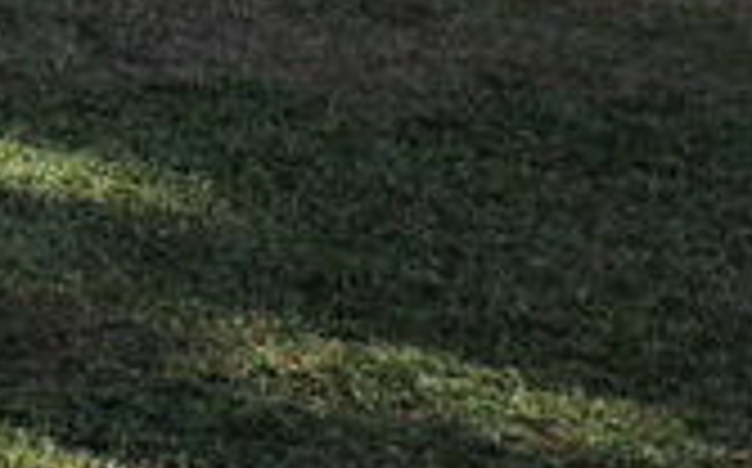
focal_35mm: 260
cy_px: -990
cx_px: -1405
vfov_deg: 4.8
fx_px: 5323
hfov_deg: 7.3
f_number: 3.3
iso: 100
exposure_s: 1/250
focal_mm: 7.1
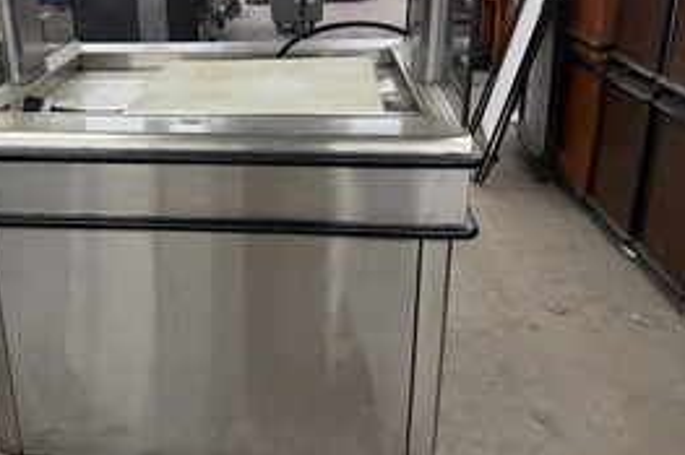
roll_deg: +2.8
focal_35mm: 38
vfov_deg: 34.8
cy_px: 161
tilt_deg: -17.9
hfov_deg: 49.5
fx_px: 723
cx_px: 211
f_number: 1.78
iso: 400
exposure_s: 1/120
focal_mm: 6.76
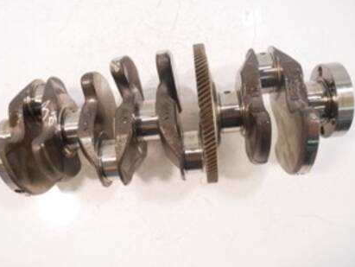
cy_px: 141
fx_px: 287
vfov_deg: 49.8
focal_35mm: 28
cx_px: 156
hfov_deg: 63.2
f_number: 3.5
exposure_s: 1/60
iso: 640
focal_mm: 12
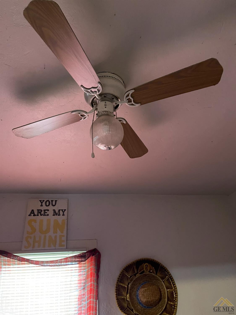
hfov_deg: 53.1
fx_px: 236
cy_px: 158
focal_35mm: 26
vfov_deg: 67.3
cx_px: 118
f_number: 1.6
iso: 640
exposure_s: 1/30
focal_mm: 5.1
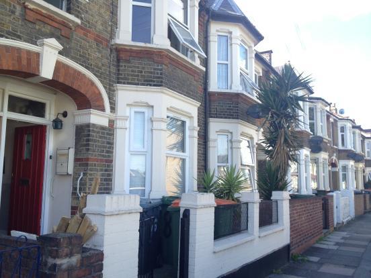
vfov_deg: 40.7
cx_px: 186
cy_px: 139
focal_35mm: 35
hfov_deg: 52.6
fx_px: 375
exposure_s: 1/264
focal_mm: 4.28
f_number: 2.4
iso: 50
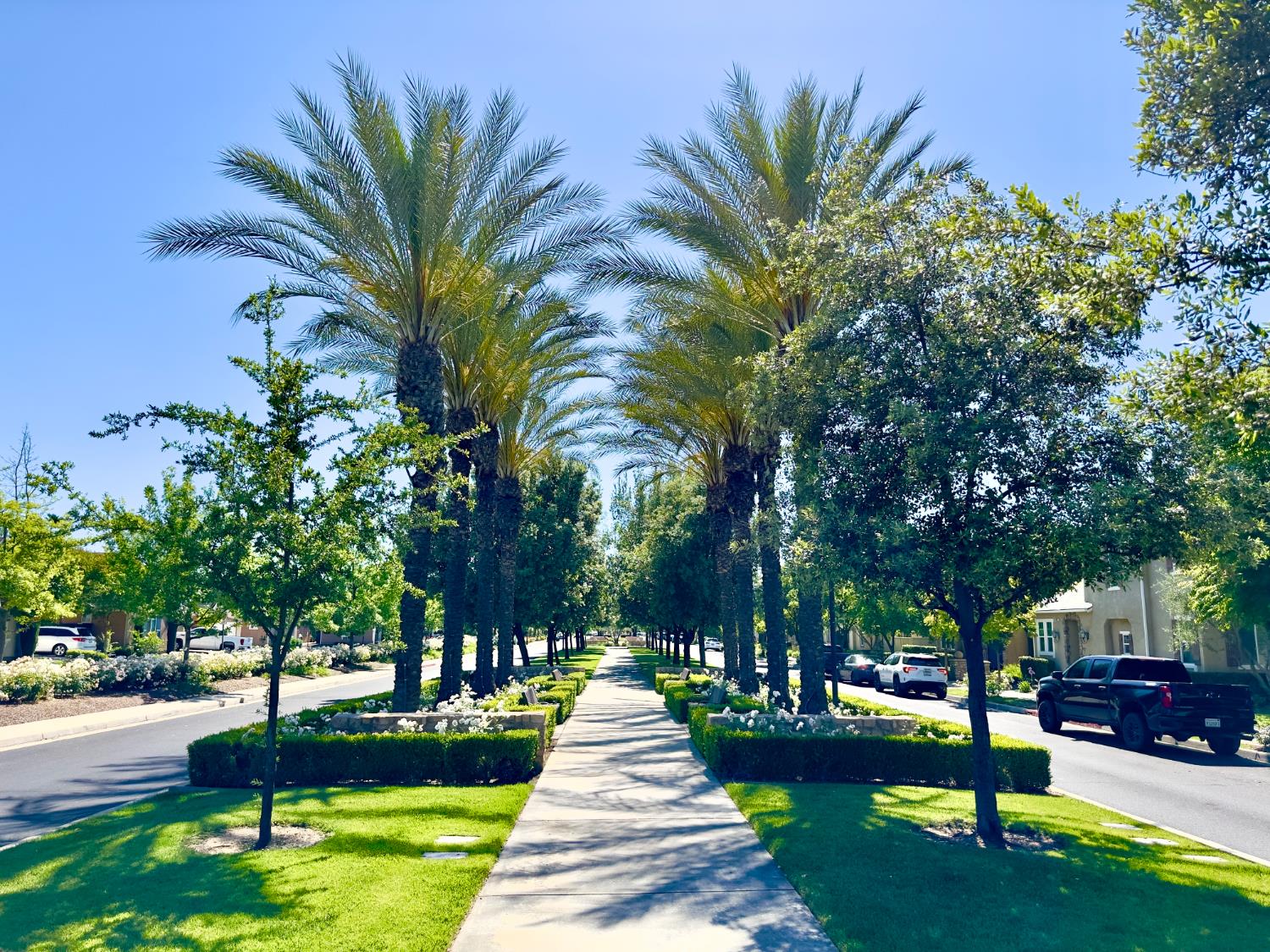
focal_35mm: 24
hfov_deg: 71.6
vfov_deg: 56.8
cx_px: 635
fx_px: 881
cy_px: 476
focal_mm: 6.86
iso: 80
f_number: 1.78
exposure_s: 1/3597
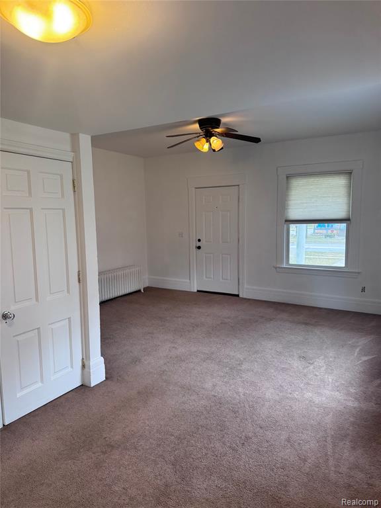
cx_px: 190
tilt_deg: -6.7
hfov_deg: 56.8
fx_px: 352
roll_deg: -0.4
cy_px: 254
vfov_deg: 71.6
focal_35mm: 24
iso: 160
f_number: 1.78
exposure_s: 1/120
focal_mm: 6.76
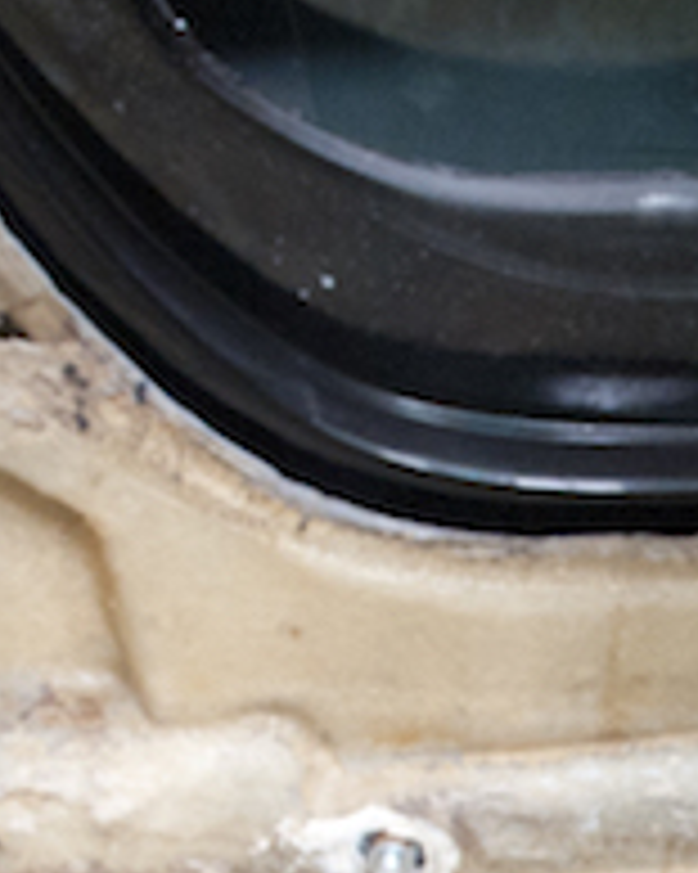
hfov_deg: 12.0
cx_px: 1207
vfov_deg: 15.5
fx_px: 3075
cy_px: 1082
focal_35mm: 119
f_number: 7.1
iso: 3200
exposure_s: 1/80
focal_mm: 24
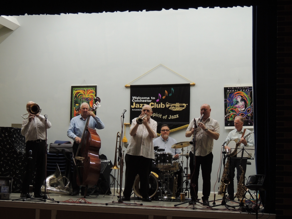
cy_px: 110
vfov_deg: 21.0
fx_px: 590
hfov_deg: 27.8
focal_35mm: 70
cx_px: 146
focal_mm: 12.4
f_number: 3.9
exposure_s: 1/40
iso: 400
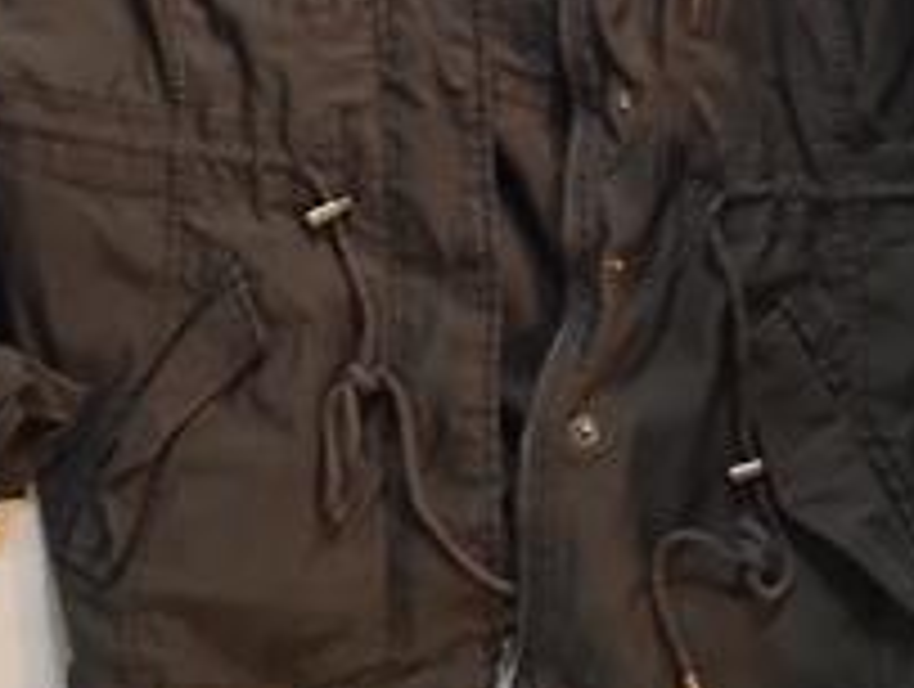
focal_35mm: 59
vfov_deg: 24.0
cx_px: 455
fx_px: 1561
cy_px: 36
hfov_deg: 32.6
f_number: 1.7
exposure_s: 1/20
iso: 409
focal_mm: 4.71
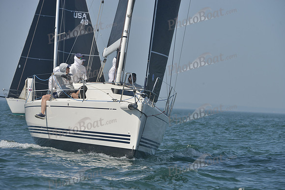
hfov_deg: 7.4
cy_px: 95
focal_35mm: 280
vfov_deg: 4.9
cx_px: 142
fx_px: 2217
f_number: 9
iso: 280
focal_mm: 280
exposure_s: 1/1000
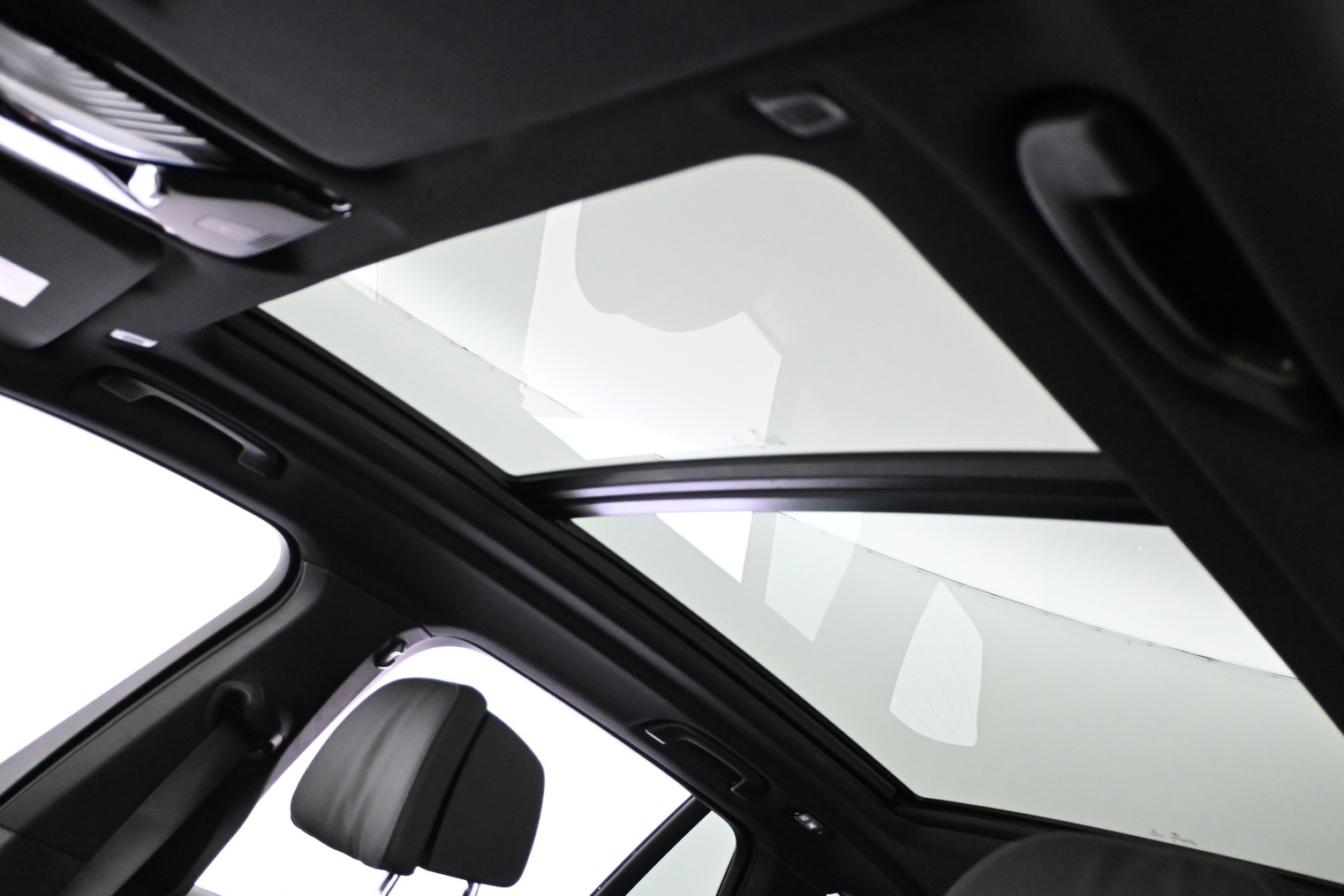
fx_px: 1252
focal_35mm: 34
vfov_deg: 39.4
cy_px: 475
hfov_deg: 56.4
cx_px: 693
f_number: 4
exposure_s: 1/60
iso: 5000
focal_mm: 21
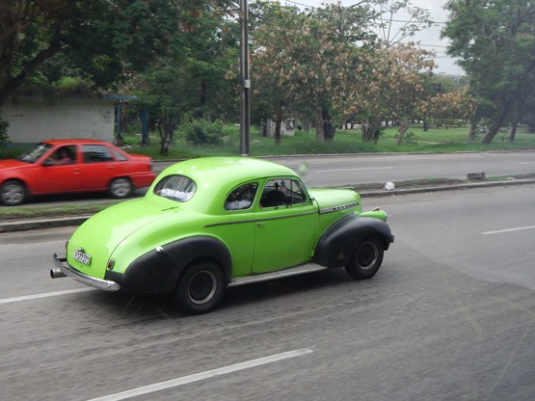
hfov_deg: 42.1
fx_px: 695
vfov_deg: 32.1
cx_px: 254
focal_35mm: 45
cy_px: 229
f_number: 4
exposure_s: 1/160
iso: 400
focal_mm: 7
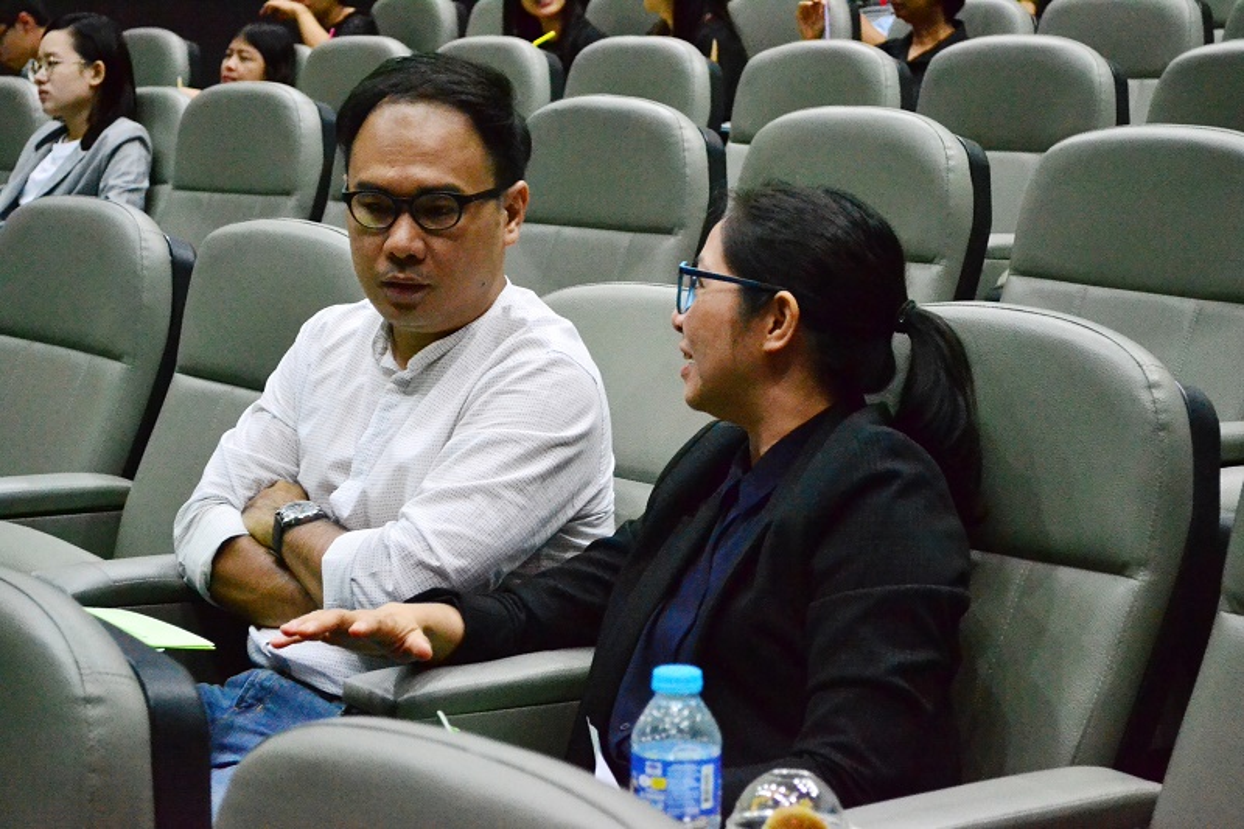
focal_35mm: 72
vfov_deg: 18.9
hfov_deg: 28.1
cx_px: 622
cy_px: 414
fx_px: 2487
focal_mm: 48
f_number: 5.3
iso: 6400
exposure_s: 1/60
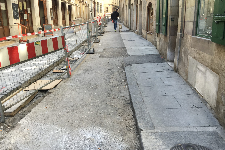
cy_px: 69
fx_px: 194
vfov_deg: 42.3
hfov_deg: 60.3
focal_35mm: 31
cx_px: 110
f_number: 2.2
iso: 32
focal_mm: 4.15
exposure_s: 1/100
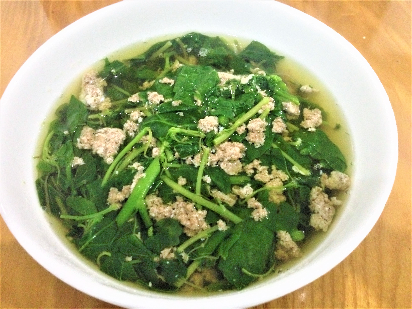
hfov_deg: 55.4
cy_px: 154
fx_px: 393
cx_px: 206
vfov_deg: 42.9
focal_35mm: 33
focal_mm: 4.12
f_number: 2.4
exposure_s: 1/15
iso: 640
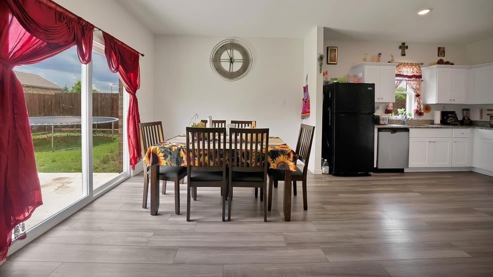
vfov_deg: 77.5
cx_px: 241
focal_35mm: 13
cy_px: 110
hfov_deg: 110.8
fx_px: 170
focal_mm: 12
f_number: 9
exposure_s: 1/40
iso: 640
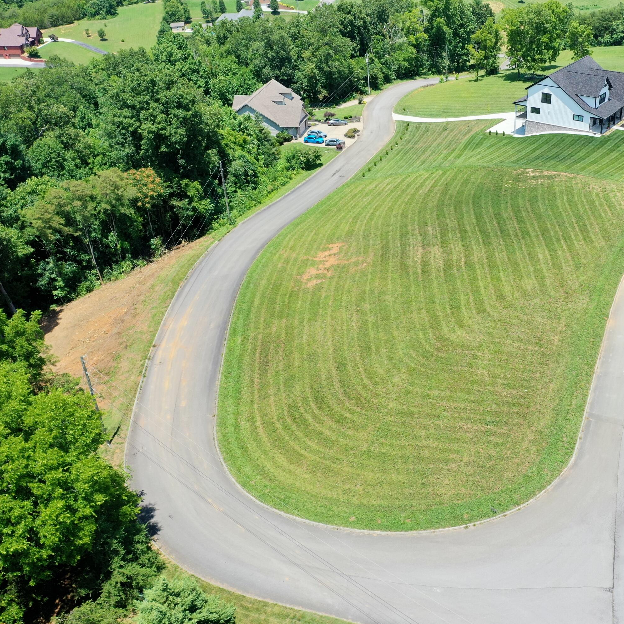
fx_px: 734
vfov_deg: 46.0
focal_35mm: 36
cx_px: 445
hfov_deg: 44.9
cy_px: 314
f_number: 4
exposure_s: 1/120
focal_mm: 10.26
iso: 100
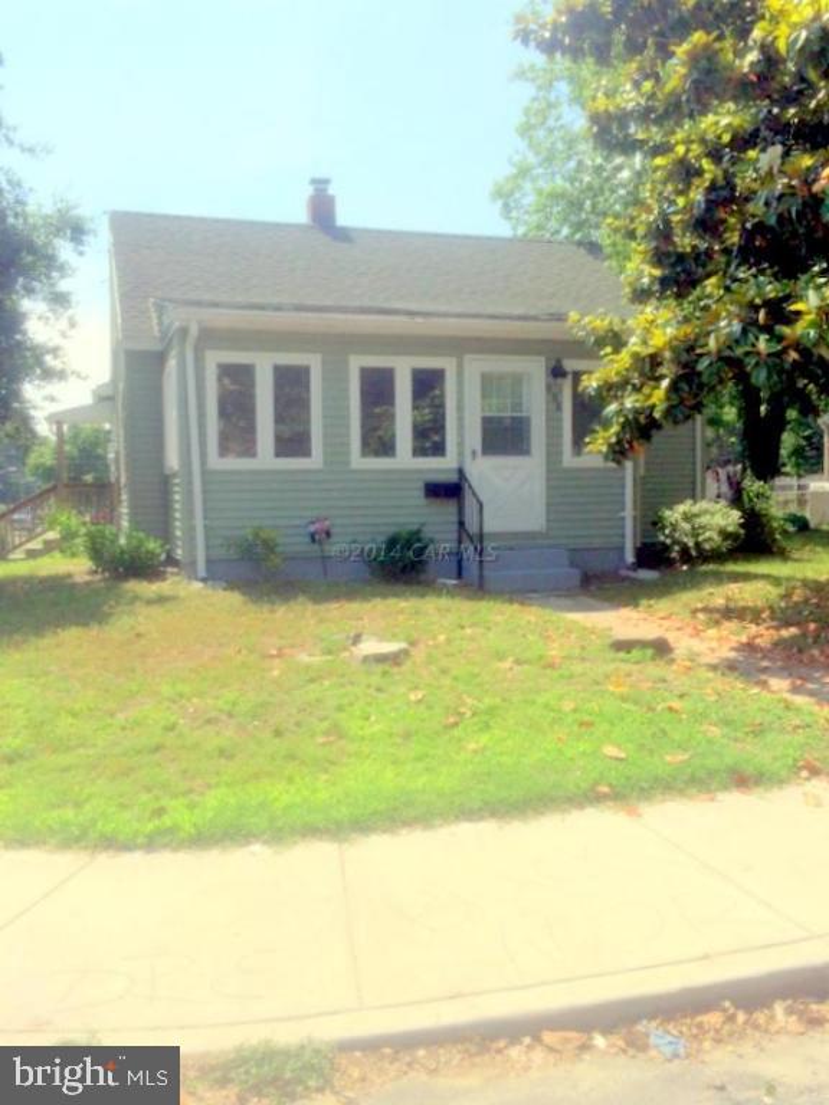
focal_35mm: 30
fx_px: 958
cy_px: 552
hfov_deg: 46.8
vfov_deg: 60.0
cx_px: 414
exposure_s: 1/2564
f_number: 2.2
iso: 40
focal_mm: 4.12
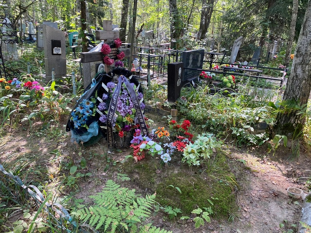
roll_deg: -3.5
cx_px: 156
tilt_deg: -16.7
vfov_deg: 53.1
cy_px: 116
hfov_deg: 67.3
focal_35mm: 26
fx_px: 234
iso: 125
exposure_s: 1/121
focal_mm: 4.25
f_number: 1.8
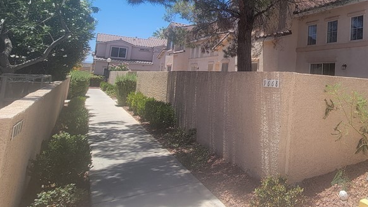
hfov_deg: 63.9
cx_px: 319
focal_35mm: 25
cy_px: 51
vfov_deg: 44.4
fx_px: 244
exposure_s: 1/1238
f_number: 2.2
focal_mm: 2.2
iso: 50
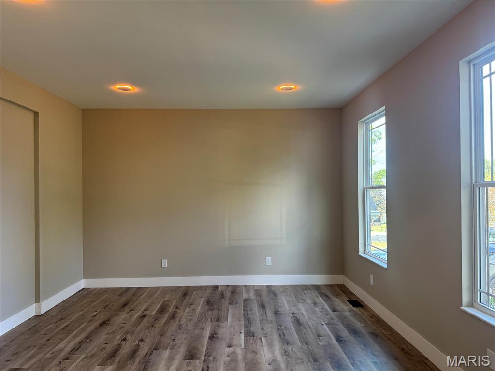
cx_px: 248
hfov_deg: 71.6
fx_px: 343
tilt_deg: -0.1
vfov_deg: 56.8
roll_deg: +0.5
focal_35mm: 24
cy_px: 186
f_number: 1.78
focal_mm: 6.76
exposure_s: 1/121
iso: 125
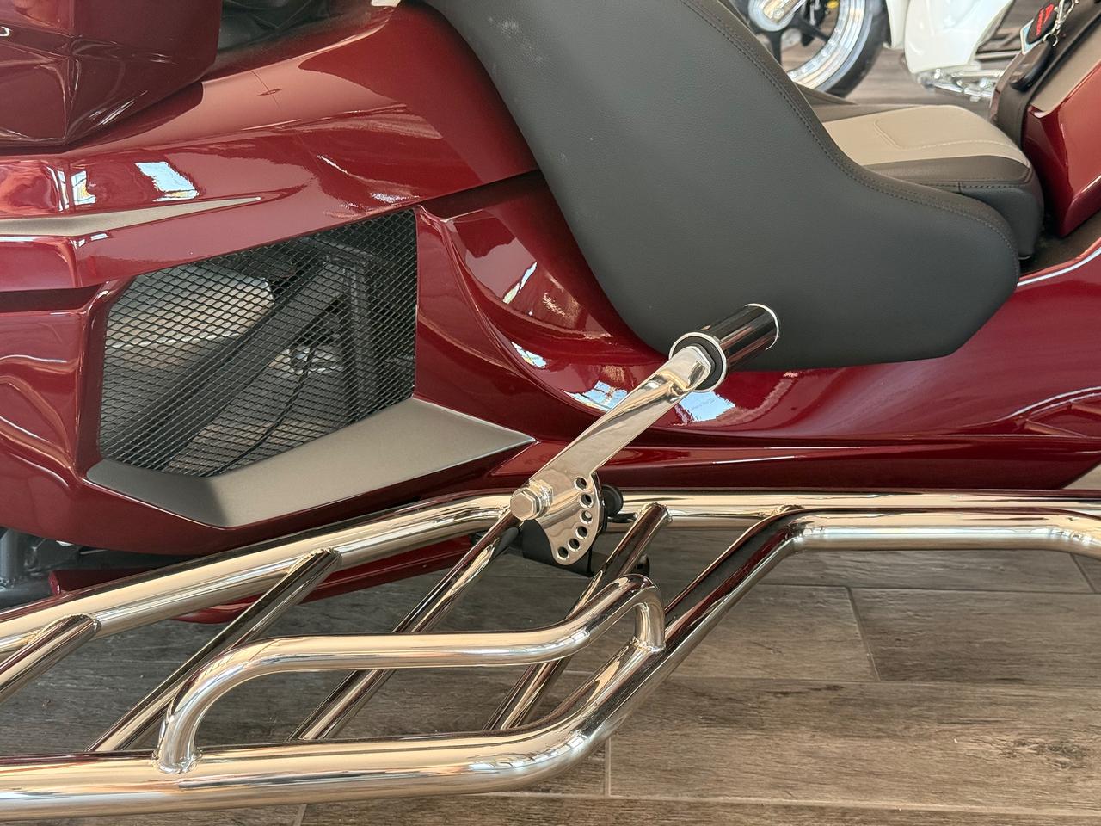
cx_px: 550
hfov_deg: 39.7
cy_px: 413
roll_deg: -0.4
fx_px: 1527
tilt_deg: -20.3
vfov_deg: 30.3
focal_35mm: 48
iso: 320
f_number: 1.78
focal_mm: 6.76
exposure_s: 1/120
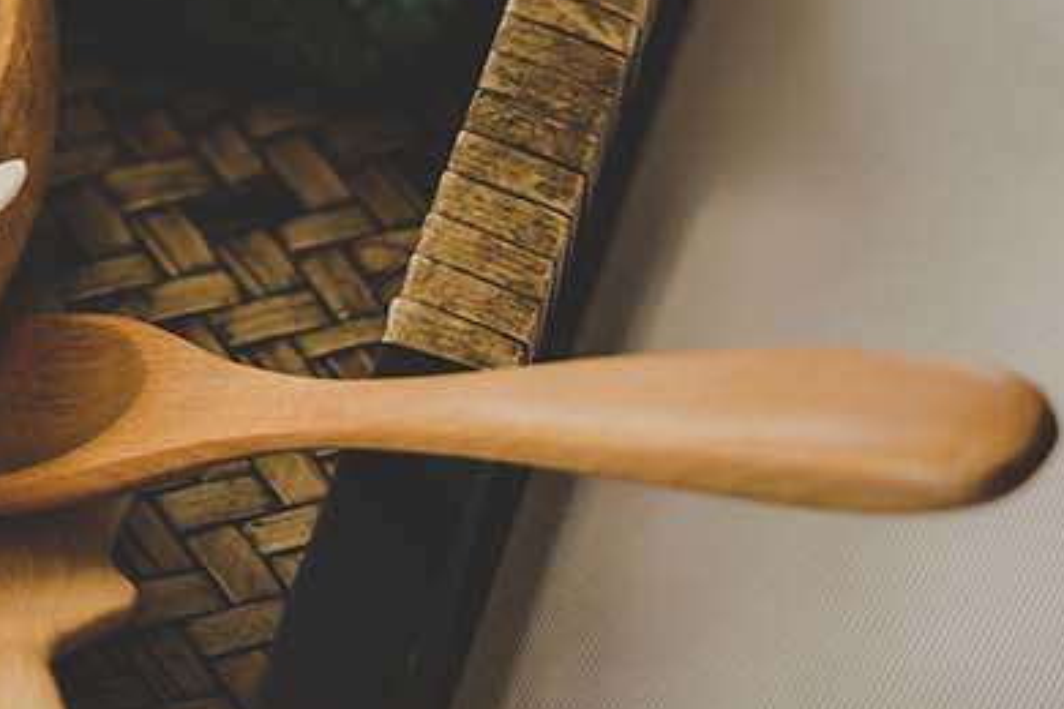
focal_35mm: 246
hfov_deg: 8.0
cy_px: -393
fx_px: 7270
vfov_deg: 5.5
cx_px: -1146
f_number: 2.8
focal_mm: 50
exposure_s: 1/50
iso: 100
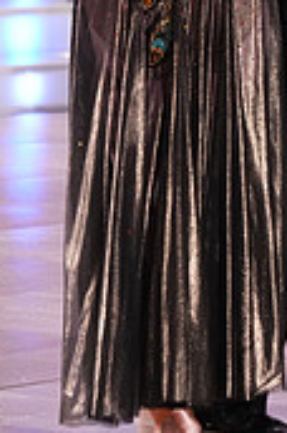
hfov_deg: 3.9
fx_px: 4262
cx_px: 210
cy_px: -96
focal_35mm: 355
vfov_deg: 5.8
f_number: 4
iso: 2000
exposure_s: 1/400
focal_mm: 105
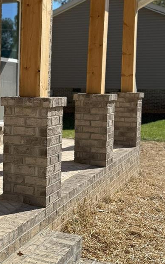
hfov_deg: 19.7
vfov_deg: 32.4
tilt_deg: -3.1
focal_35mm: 63
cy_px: 106
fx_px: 453
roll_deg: -0.9
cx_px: -17
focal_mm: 6.76
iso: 80
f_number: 1.78
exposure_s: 1/4950
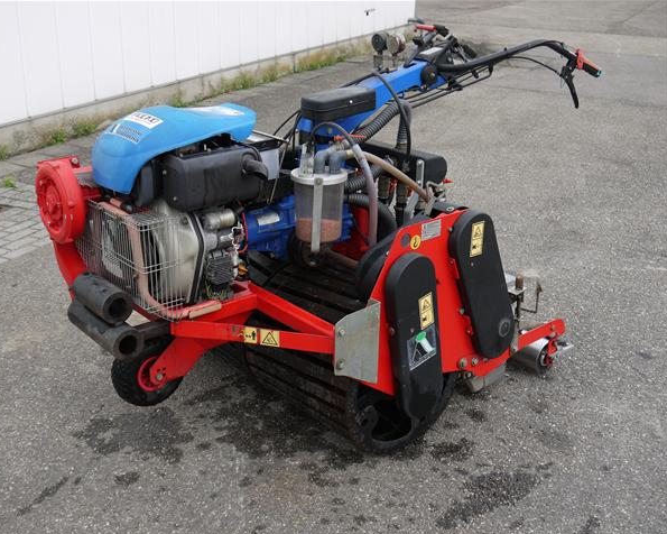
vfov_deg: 35.7
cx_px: 311
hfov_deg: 43.8
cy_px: 268
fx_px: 829
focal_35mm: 42
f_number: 5.6
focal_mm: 20
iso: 100
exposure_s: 1/160
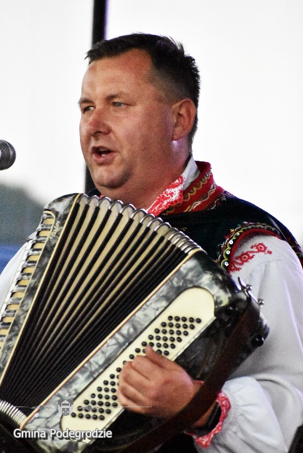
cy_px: 223
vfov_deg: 5.7
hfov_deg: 3.8
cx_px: 138
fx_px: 4580
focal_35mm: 363
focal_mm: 220
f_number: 6.3
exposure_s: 1/2500
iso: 25600
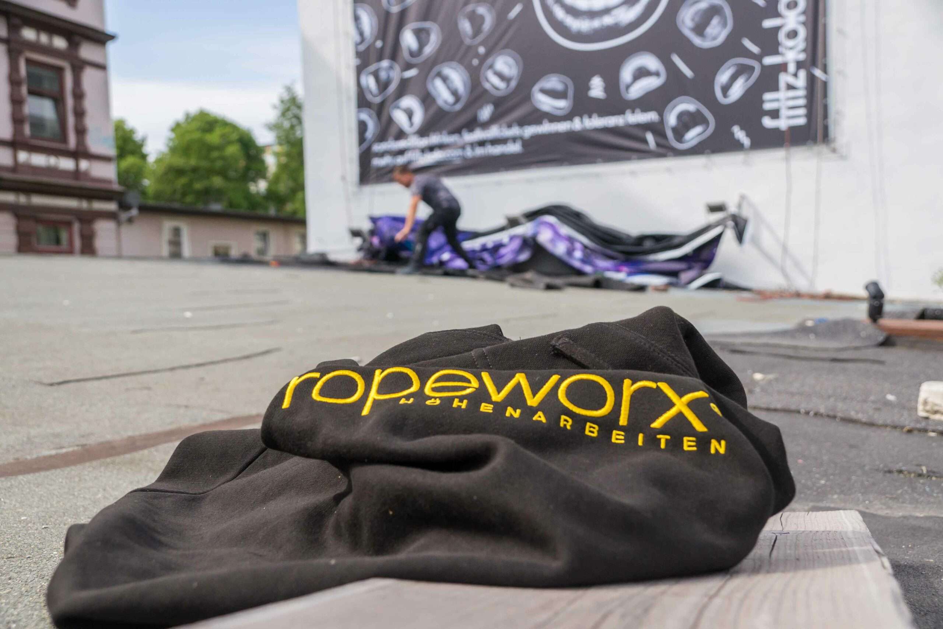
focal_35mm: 33
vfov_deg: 40.0
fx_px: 864
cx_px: 472
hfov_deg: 57.2
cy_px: 314
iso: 400
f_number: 4.5
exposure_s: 1/2000
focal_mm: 22
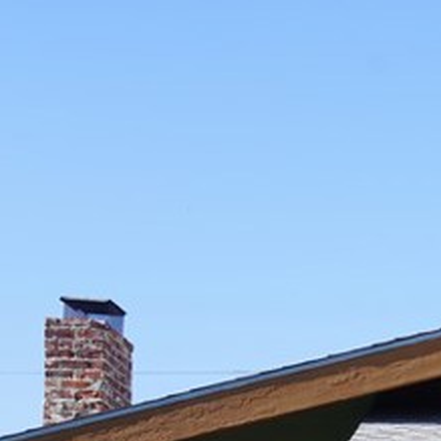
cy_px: 614
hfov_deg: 12.4
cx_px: 737
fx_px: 1888
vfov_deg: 12.8
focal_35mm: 131
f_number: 9
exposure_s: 1/125
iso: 100
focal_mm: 33
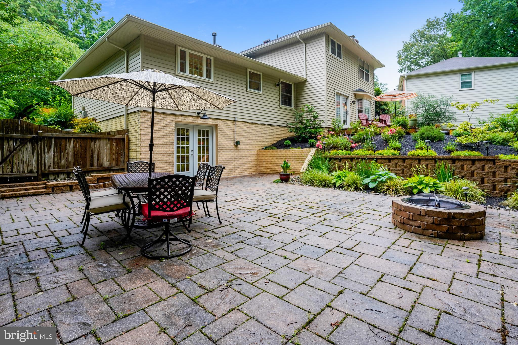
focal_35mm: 17
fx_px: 245
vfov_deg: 70.4
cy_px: 172
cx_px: 259
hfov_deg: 93.3
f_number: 4
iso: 320
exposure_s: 1/160
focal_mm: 17
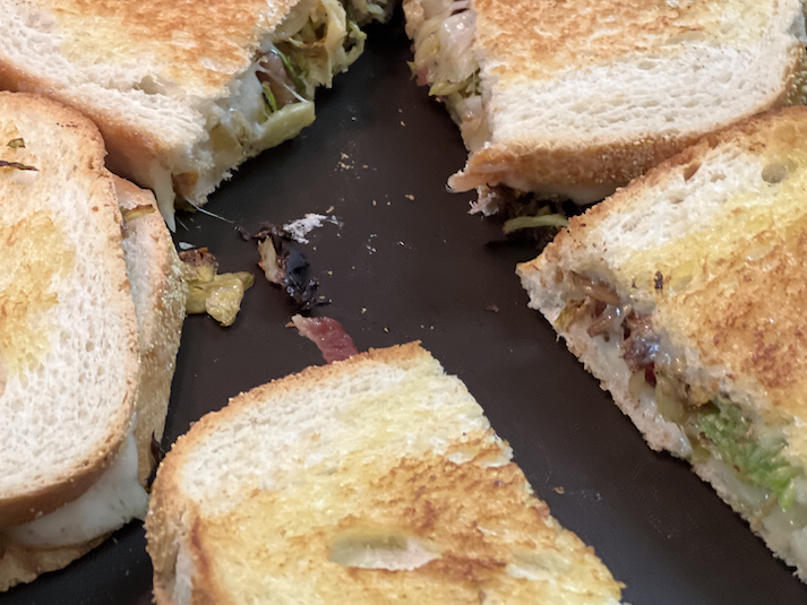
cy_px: 223
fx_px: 2518
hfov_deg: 18.2
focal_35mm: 108
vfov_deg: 13.7
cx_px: 327
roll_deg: +1.7
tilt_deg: -38.8
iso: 250
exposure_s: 1/40
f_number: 2.8
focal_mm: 9
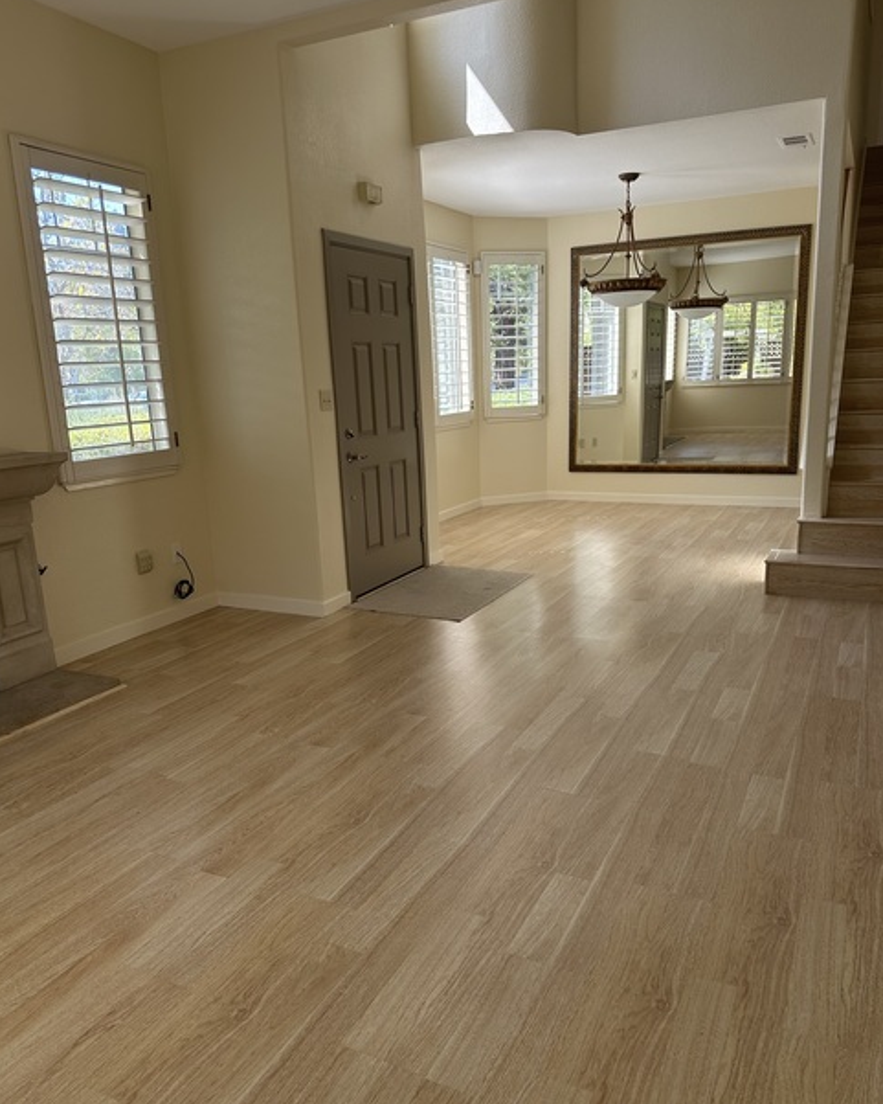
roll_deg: +2.0
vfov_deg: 66.0
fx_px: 849
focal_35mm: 26
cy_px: 570
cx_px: 442
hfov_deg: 54.9
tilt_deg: -13.3
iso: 80
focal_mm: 6.86
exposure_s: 1/333
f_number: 1.78
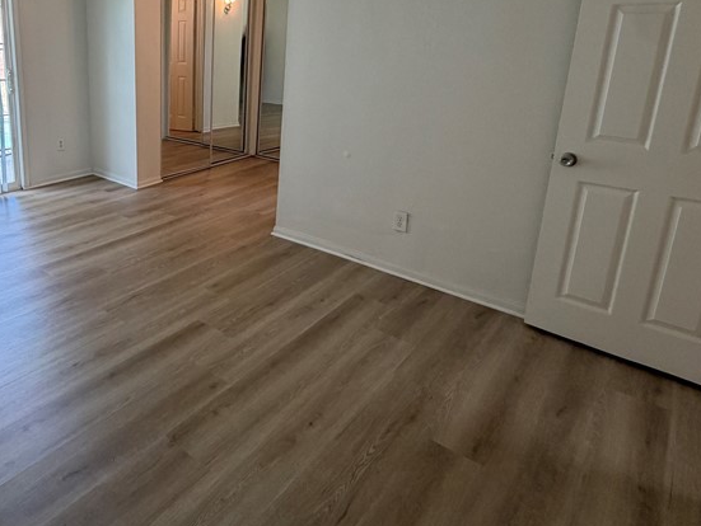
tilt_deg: -15.2
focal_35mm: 26
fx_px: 527
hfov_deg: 64.3
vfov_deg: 51.9
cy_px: 166
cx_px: 198
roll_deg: -0.6
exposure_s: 1/120
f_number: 2.2
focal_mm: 2.22
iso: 125
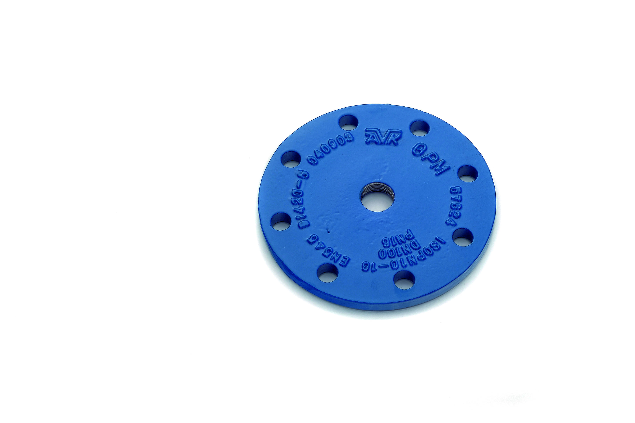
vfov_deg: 20.9
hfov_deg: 30.9
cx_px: 372
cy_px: 204
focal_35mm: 65
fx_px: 1146
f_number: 22
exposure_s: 1/125
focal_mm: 50
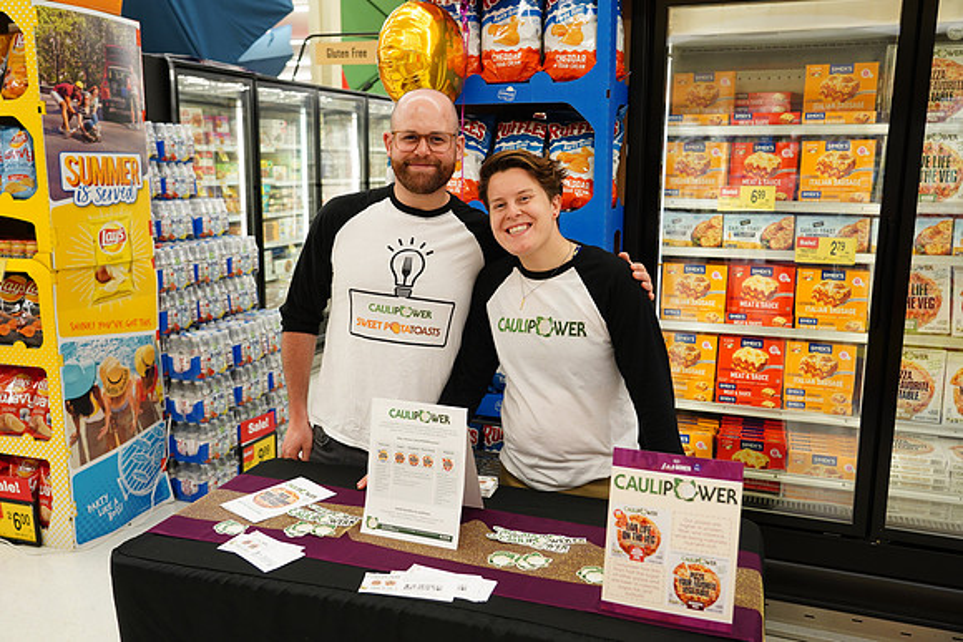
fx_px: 803
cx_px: 482
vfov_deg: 43.6
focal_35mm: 30
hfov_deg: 61.9
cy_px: 321
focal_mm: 30
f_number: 4
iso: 1250
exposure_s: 1/100
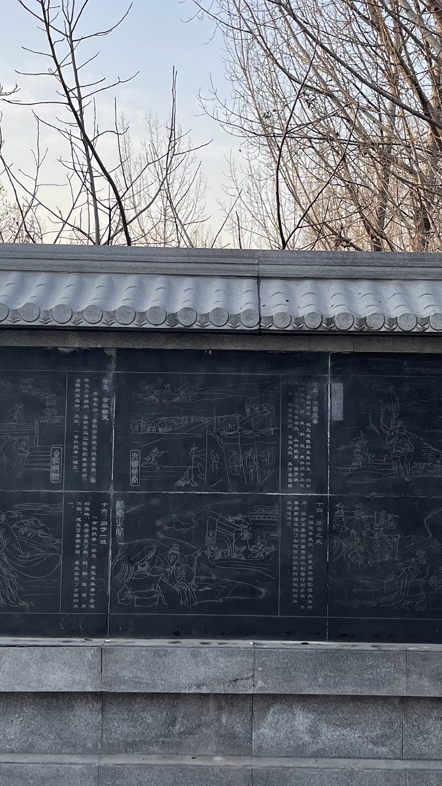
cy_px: 359
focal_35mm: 49
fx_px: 1021
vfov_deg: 42.1
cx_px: 245
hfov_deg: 24.4
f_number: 1.6
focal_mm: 5.1
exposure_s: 1/1098
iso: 32
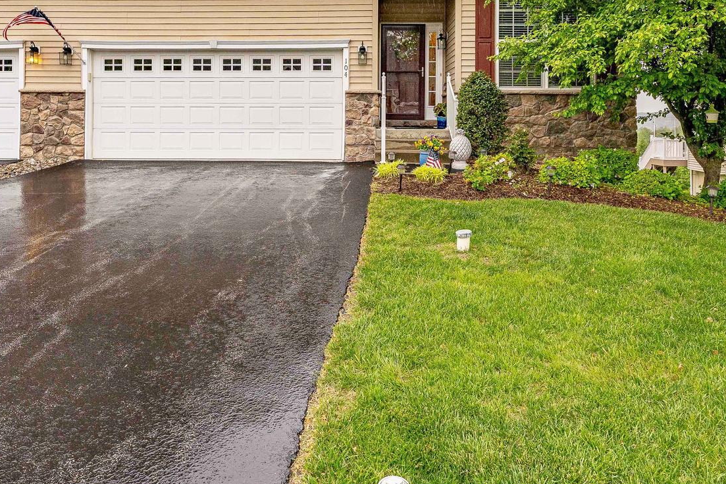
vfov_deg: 47.3
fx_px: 524
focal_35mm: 26
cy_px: 110
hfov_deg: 69.4
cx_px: 360
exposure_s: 1/160
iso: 320
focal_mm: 14
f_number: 8
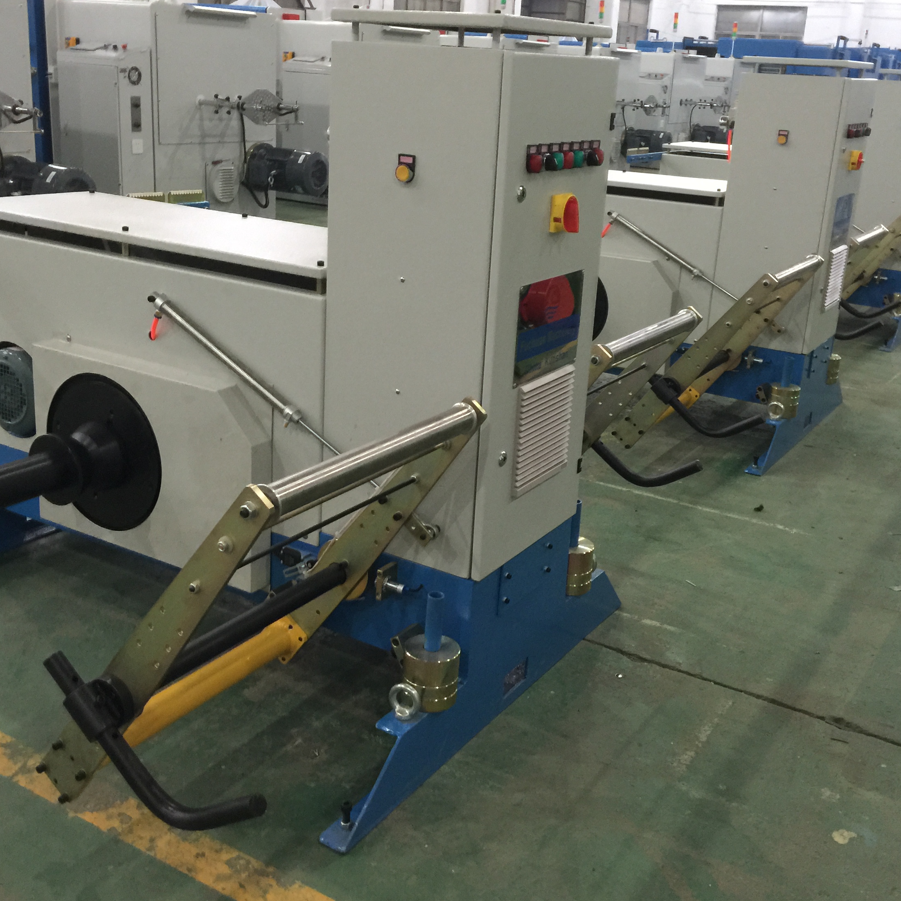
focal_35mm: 38
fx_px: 1119
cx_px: 454
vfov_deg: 43.8
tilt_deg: -17.0
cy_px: 423
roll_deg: -3.2
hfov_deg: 43.9
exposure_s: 1/4
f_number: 2.2
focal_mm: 4.15
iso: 80
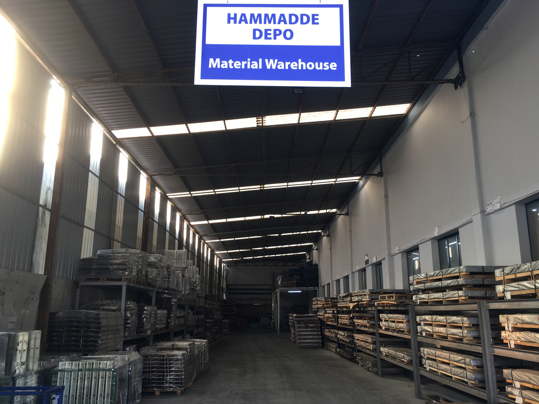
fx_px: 452
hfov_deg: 61.7
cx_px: 270
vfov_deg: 48.2
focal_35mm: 29
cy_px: 202
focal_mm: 4.15
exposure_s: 1/100
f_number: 2.2
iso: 32
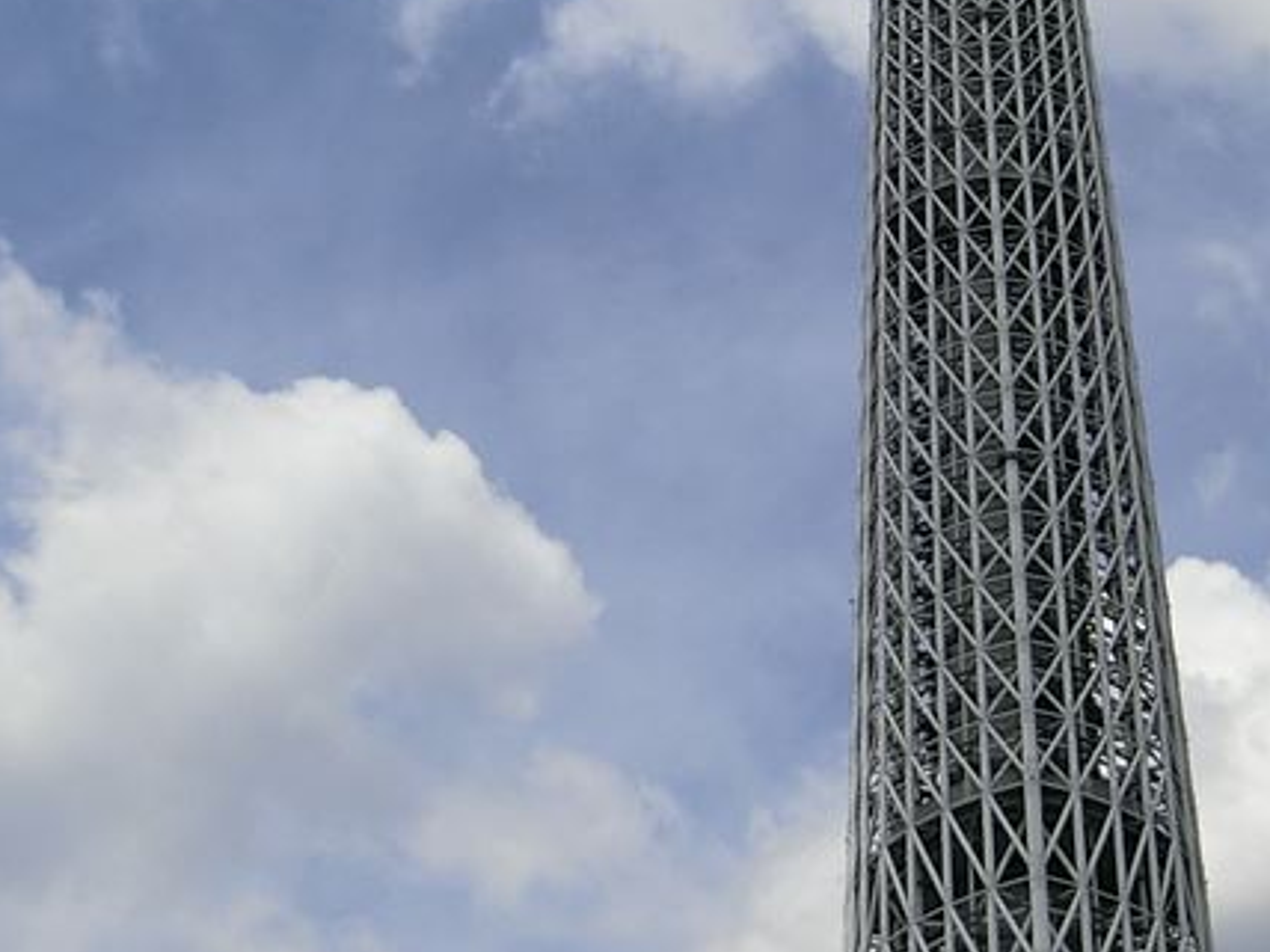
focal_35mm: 71
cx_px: 849
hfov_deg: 27.2
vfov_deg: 20.7
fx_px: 2605
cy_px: 359
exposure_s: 1/640
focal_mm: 4.06
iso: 80
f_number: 6.9
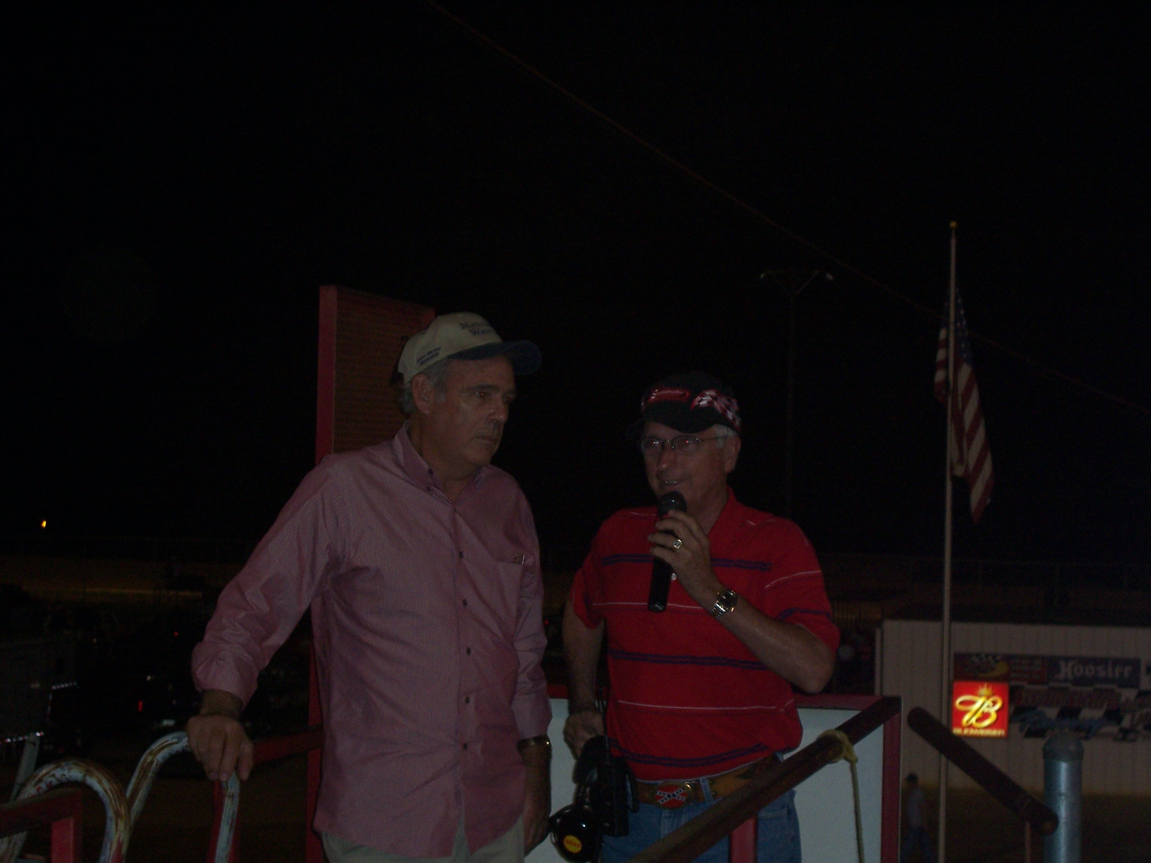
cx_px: 576
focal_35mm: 82
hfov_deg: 23.8
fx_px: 2727
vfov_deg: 18.0
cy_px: 432
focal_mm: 13.5
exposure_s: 1/90
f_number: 4.1
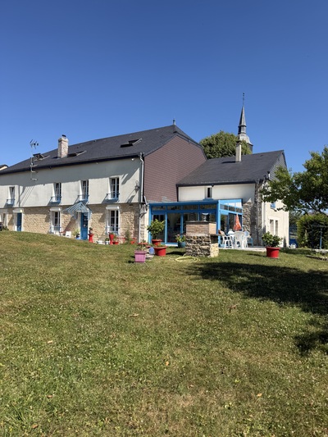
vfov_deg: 71.6
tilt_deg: +2.7
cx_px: 164
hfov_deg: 56.8
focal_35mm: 24
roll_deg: -1.9
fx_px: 303
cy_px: 218
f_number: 1.78
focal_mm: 6.76
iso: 80
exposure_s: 1/3953
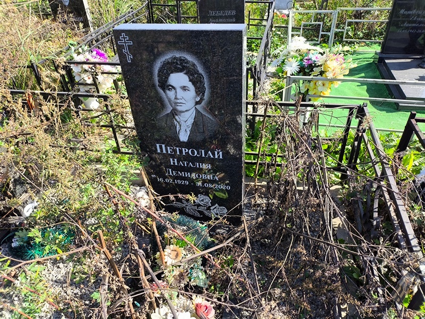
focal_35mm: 50
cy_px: 160
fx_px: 614
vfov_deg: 29.1
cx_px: 212
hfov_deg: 38.2
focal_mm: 4.71
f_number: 1.7
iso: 50
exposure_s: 1/519
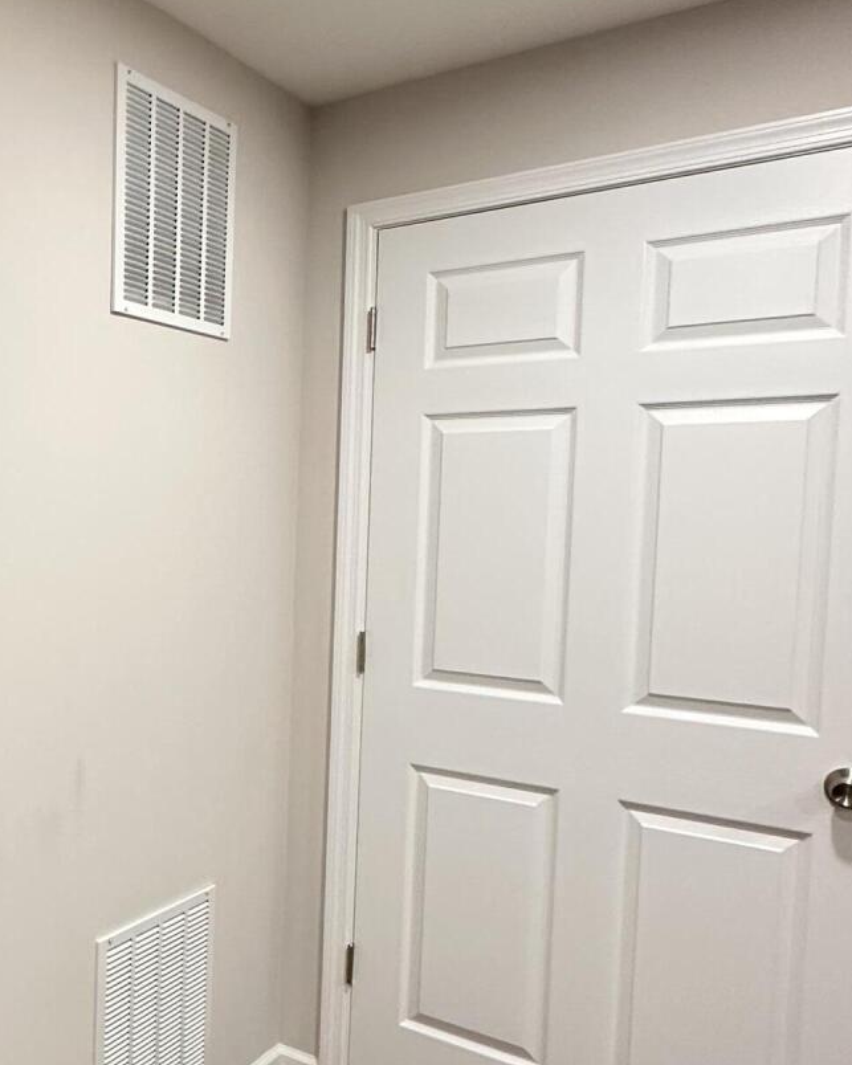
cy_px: 568
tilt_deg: -2.1
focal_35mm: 34
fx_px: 1072
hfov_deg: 36.4
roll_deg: -1.2
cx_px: -95
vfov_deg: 52.8
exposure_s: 1/60
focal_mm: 2.22
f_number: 2.2
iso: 200
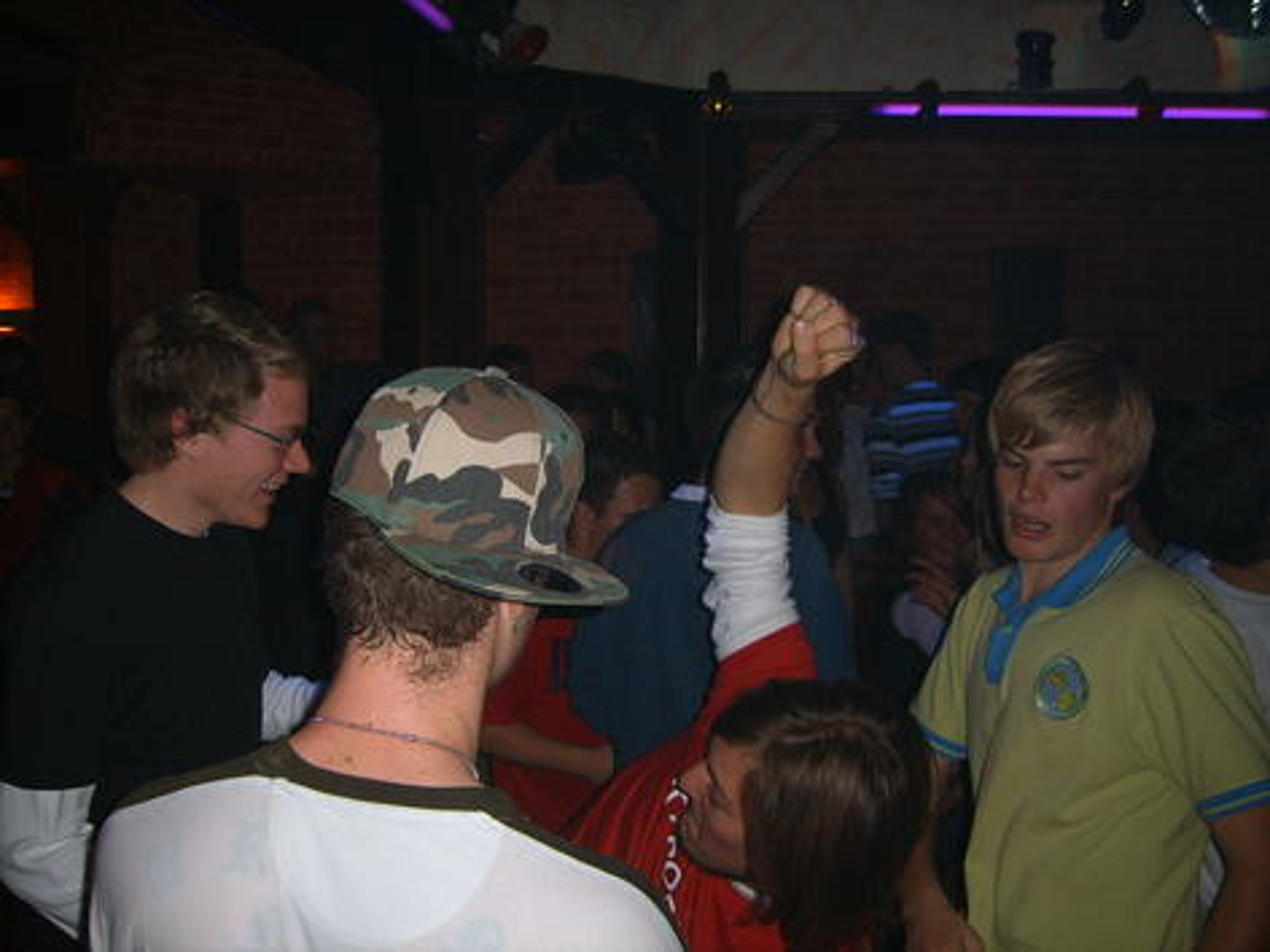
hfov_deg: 52.6
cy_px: 476
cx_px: 635
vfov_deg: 40.7
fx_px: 1284
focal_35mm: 35
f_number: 2.8
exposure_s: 1/30
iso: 100
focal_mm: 5.8
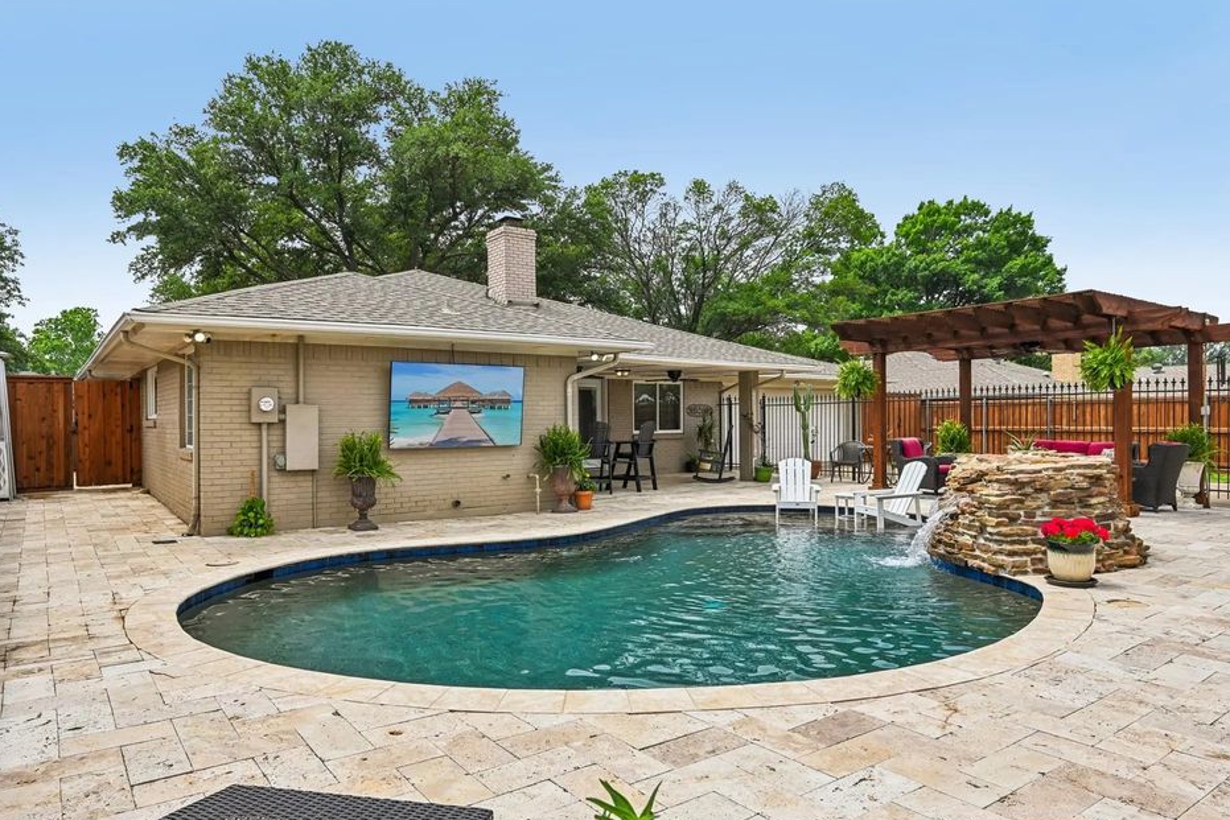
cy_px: 411
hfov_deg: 78.5
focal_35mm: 22
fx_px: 752
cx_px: 585
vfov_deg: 57.2
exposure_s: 1/1250
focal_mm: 20
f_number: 8
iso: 400
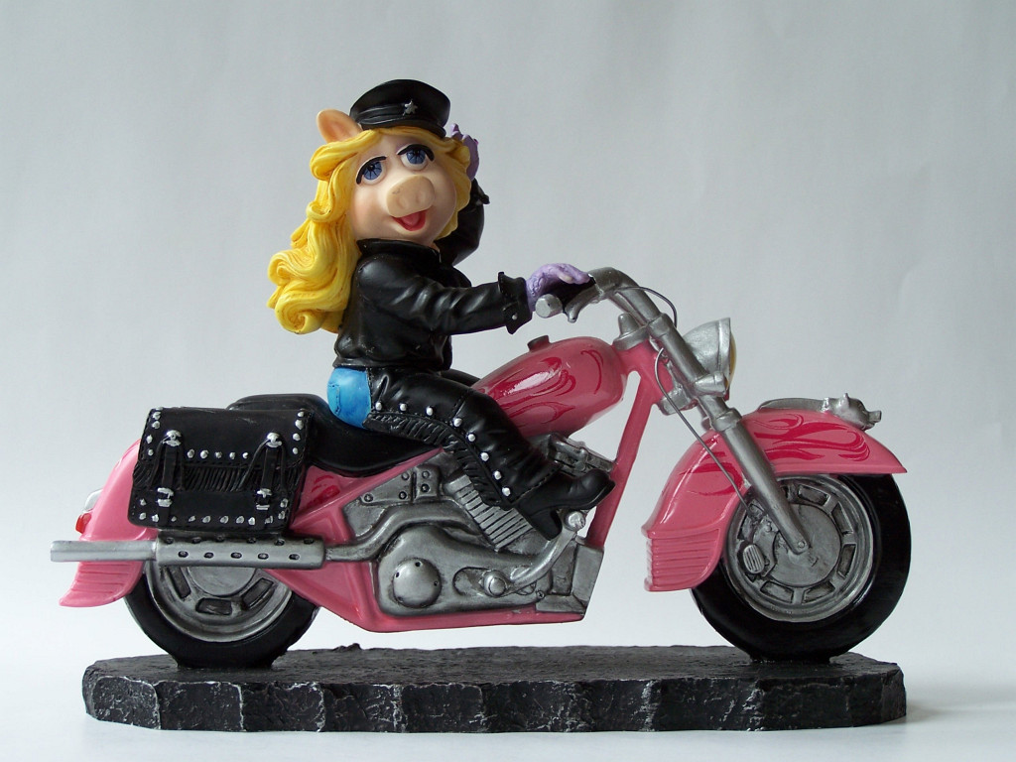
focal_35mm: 75
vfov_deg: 19.6
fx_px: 2201
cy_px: 381
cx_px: 508
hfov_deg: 26.0
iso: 80
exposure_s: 1/60
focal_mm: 12.4
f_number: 3.2
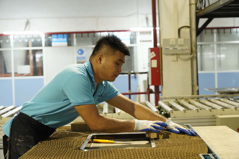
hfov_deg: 29.7
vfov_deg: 20.0
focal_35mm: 68
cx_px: 120
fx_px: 451
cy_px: 80
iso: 8000
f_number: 5.6
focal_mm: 68
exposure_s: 1/100
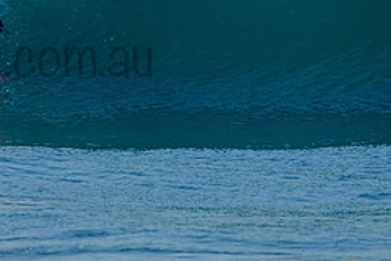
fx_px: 12701
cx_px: -14
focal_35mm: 1168
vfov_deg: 1.2
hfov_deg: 1.8
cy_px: 40
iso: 320
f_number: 5.6
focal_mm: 500
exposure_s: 1/2000
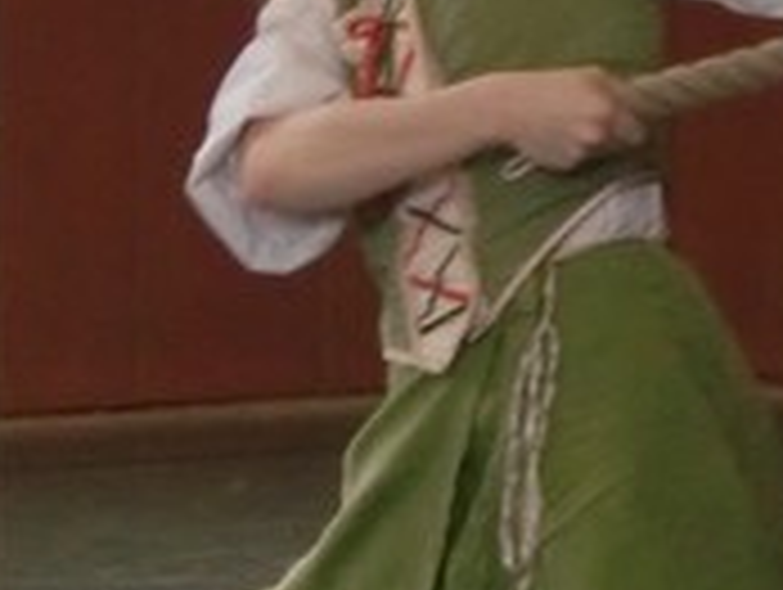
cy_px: 351
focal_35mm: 347
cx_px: 814
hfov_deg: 5.7
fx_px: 7860
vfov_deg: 4.3
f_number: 5.3
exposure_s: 1/60
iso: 400
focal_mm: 18.9
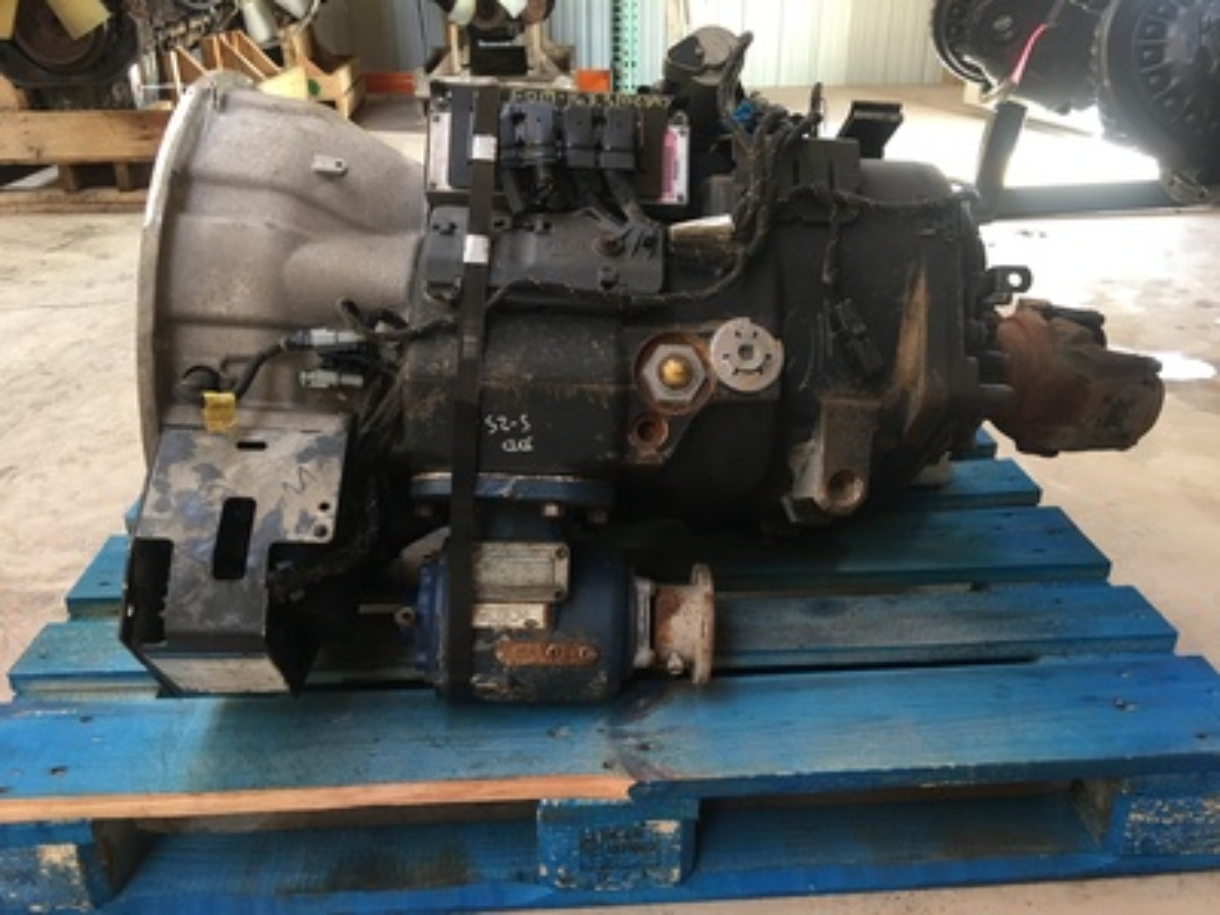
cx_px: 610
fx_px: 1022
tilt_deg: -26.4
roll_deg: +0.9
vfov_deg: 48.2
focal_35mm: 29
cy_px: 458
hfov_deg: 61.7
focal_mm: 4.15
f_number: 2.2
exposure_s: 1/15
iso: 32
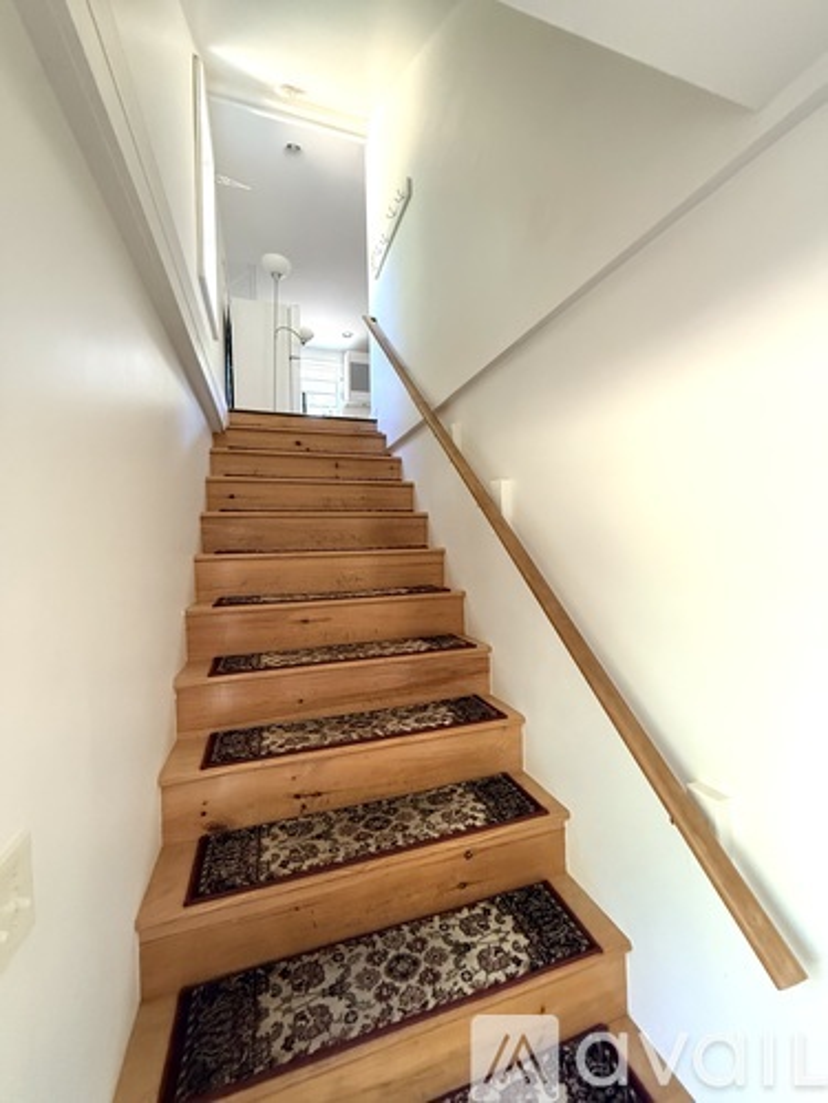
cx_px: 414
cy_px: 552
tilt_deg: -0.5
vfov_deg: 102.1
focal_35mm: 14
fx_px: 446
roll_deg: +1.0
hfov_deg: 85.7
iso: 640
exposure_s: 1/60
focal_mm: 2.22
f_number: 2.2
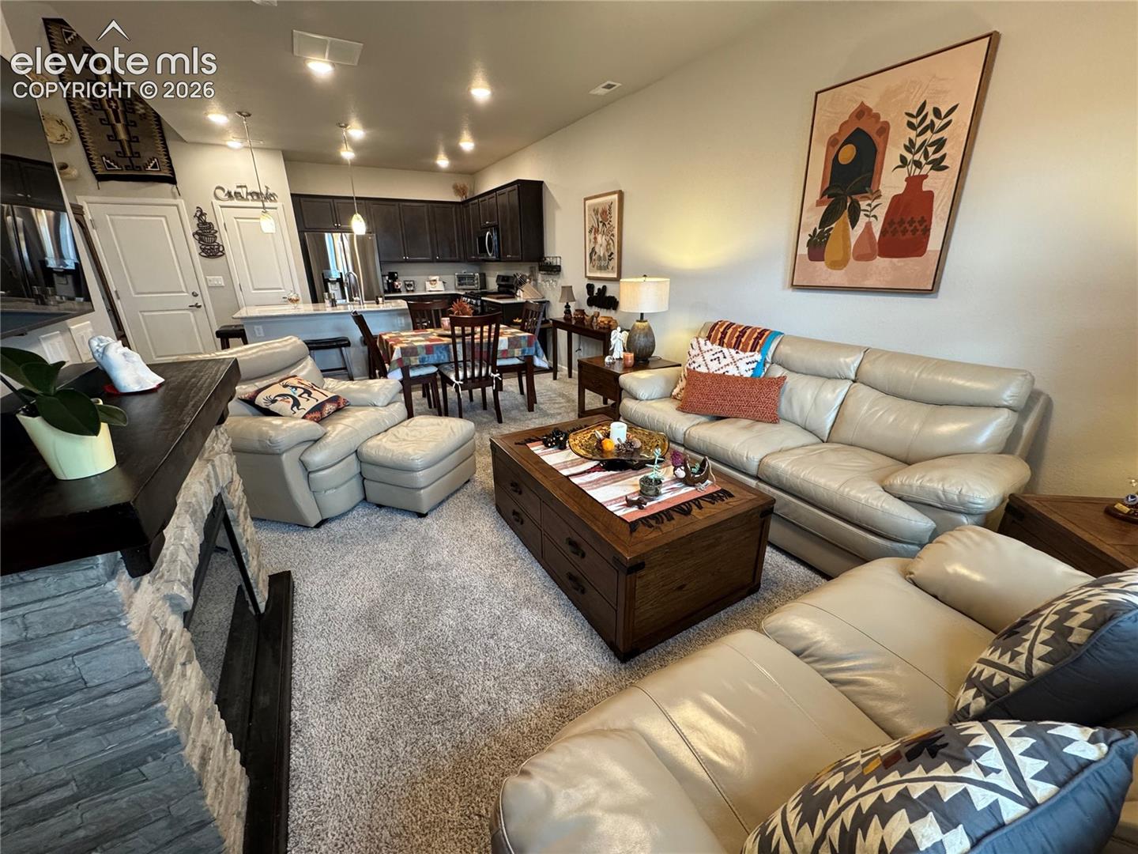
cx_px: 569
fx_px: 460
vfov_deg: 85.7
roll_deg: +0.3
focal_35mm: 14
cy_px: 427
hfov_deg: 102.1
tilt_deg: -21.3
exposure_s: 1/60
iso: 250
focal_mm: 2.22
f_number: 2.2
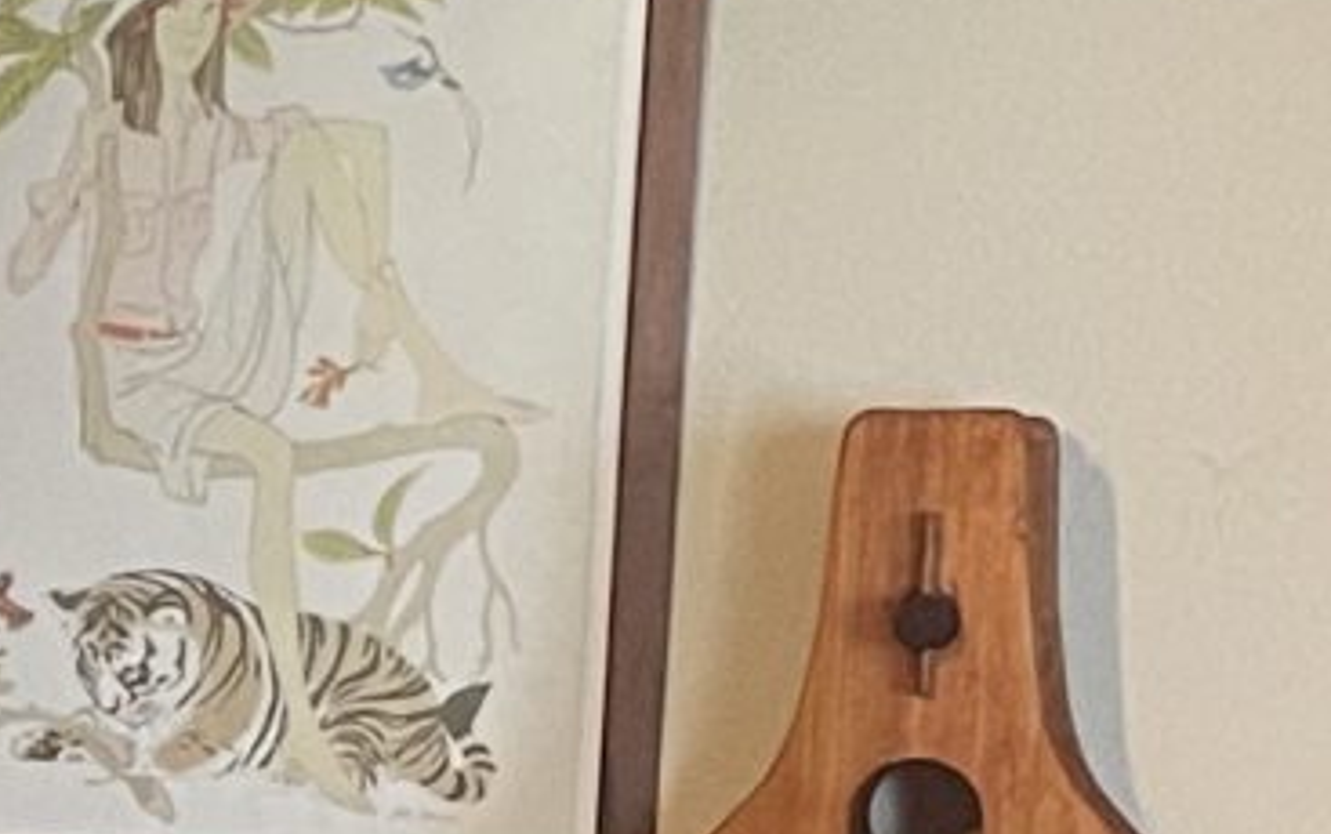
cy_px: 1744
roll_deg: -0.2
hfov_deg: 10.3
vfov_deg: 6.6
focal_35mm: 192
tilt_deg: -9.5
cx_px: -1103
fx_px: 6970
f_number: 1.6
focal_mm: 4.2
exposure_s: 1/54
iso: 500
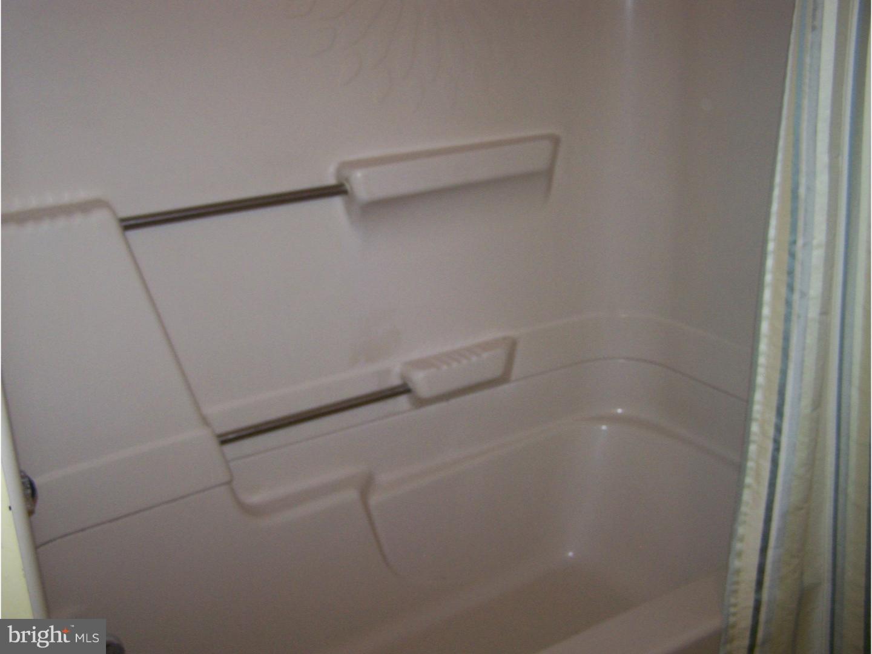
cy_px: 327
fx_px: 957
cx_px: 436
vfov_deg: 37.7
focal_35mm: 38
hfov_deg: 49.0
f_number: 2.8
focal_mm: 6.3
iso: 160
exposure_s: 1/60
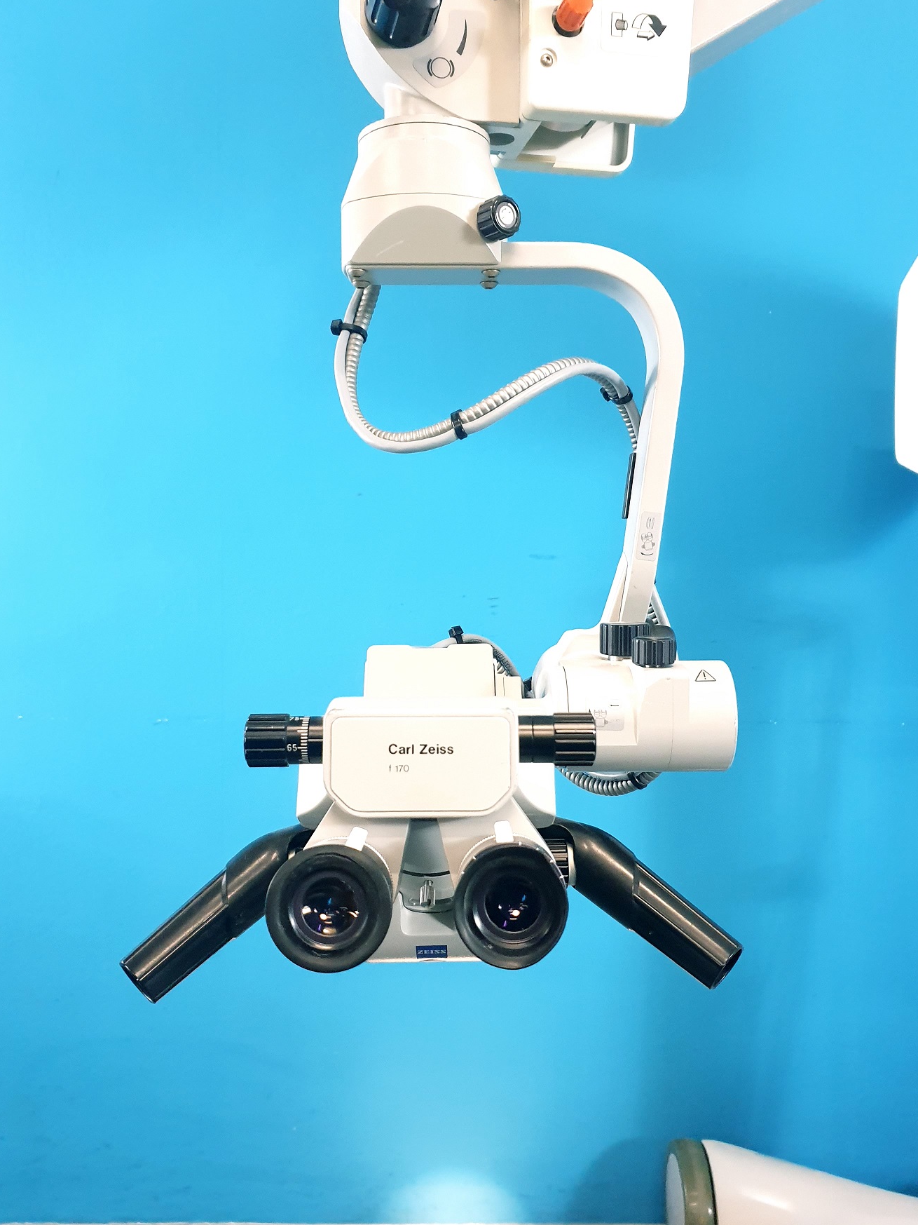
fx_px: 1061
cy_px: 634
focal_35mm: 30
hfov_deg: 46.8
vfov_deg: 60.0
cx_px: 465
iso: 250
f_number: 1.5
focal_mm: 4.3
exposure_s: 1/50
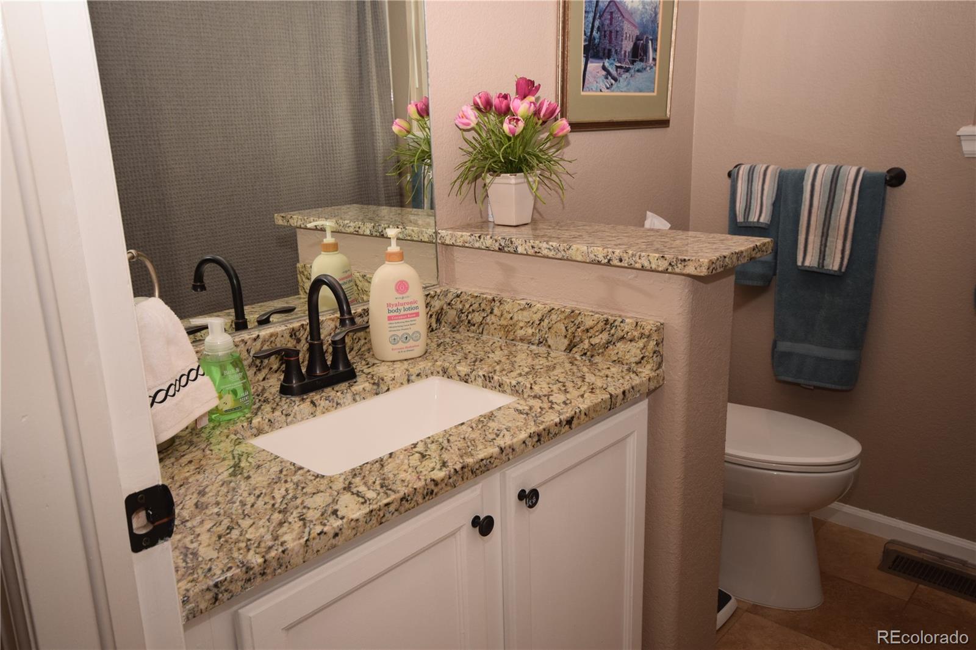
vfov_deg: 43.6
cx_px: 488
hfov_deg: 61.9
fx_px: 813
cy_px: 325
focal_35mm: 30
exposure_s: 1/60
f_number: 8
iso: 500
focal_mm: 20
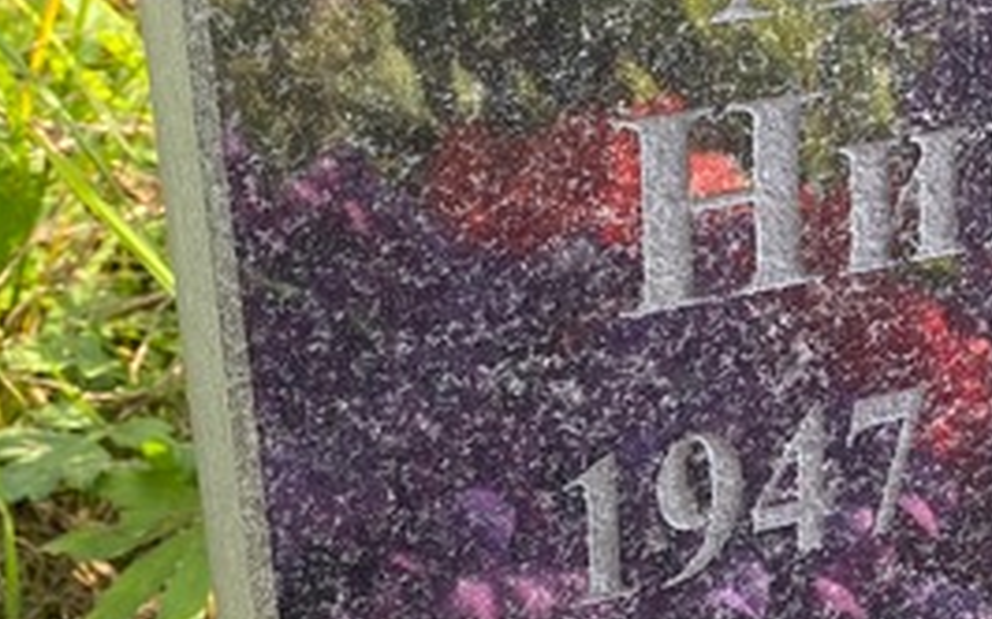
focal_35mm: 83
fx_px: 2243
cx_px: 1186
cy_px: 19
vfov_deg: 15.5
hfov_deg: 22.9
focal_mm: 4.25
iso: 32
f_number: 1.8
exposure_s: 1/338
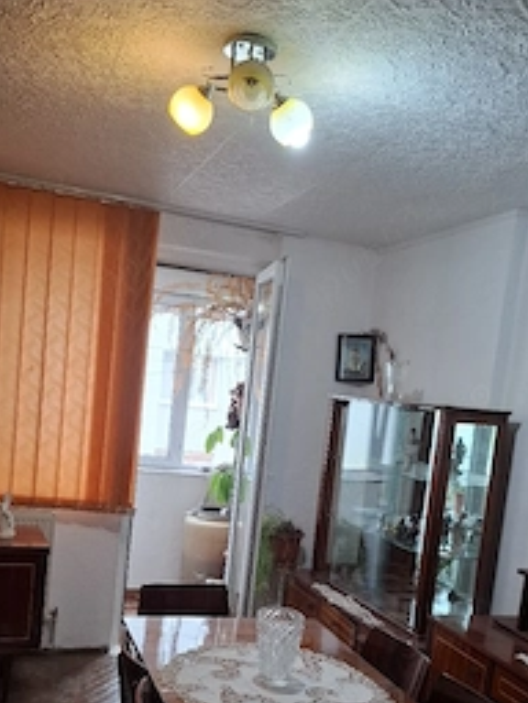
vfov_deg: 50.2
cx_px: 245
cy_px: 481
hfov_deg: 39.6
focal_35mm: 36
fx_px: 732
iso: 250
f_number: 1.8
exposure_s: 1/100
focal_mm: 5.54
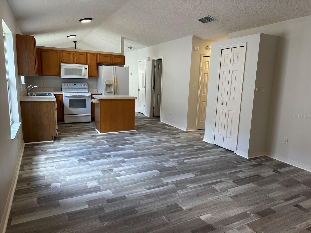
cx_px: 156
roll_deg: -2.3
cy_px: 116
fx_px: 216
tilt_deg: -9.9
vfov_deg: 56.8
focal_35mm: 24
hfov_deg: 71.6
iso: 125
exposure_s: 1/120
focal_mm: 6.86
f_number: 1.78
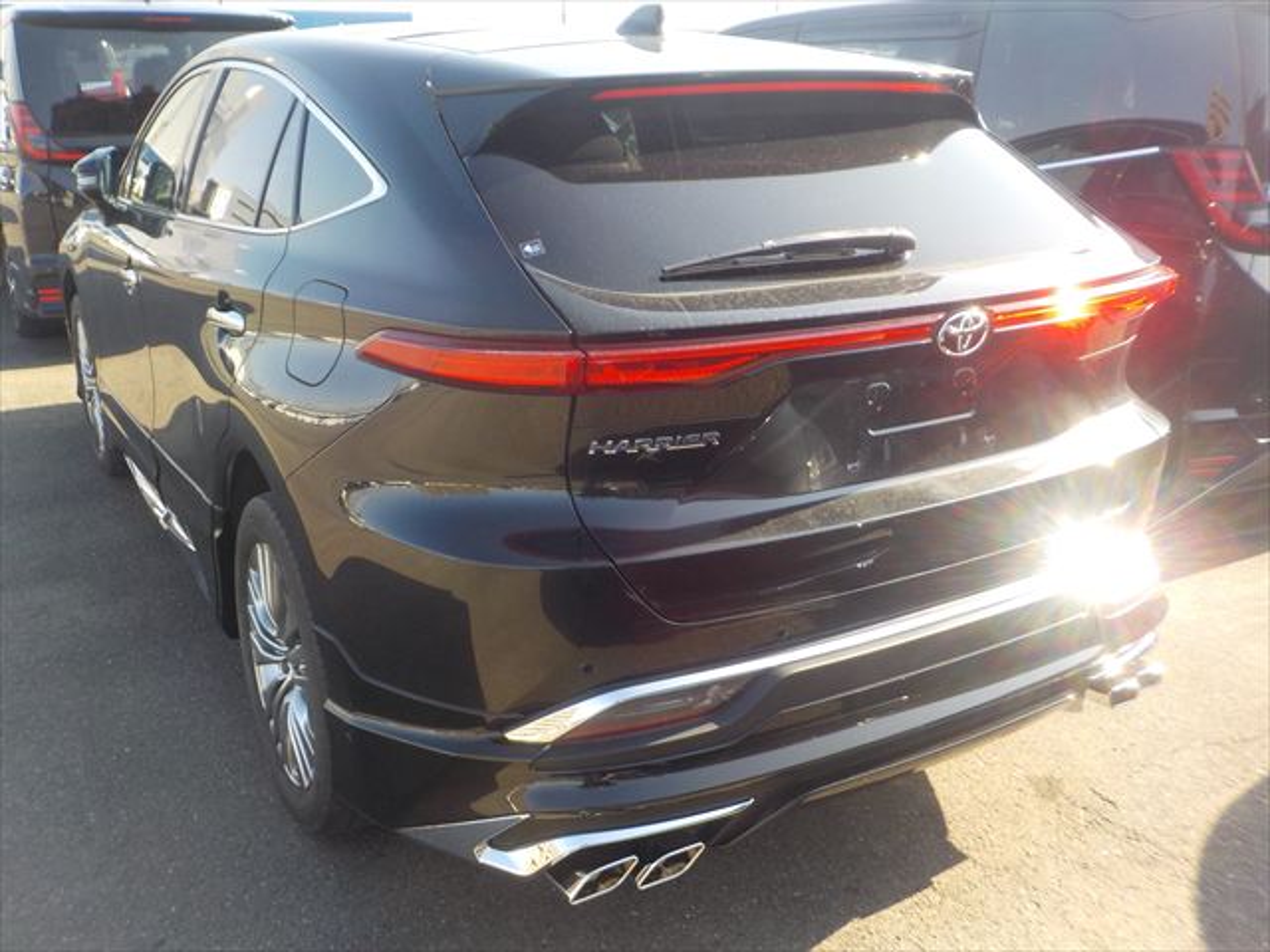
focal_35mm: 30
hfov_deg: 60.0
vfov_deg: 46.8
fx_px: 1101
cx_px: 635
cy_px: 476
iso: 125
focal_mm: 4.1
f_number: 3.3
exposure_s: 1/250
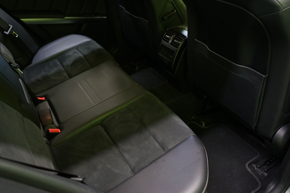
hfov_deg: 61.9
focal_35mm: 30
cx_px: 145
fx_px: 242
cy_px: 96
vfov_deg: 43.6
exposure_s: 1/20
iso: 2000
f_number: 4.5
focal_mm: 30
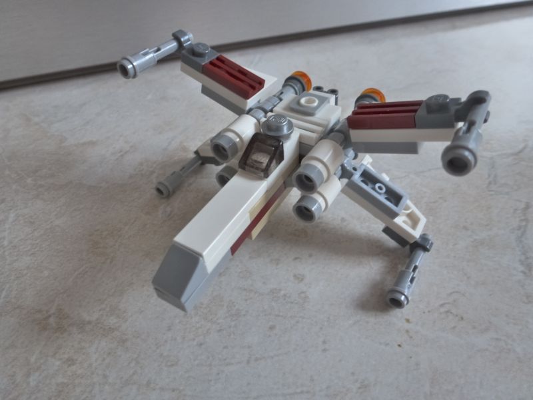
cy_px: 200
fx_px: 370
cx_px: 266
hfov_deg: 71.6
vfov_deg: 56.8
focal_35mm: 24
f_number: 3.3
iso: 400
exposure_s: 1/5
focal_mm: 4.3
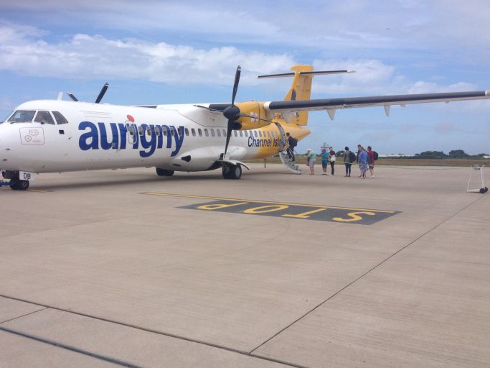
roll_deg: -1.5
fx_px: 580
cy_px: 157
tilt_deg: -1.0
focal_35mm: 41
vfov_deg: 35.1
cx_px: 213
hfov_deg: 45.7
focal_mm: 4.28
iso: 50
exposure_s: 1/2632
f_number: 2.4
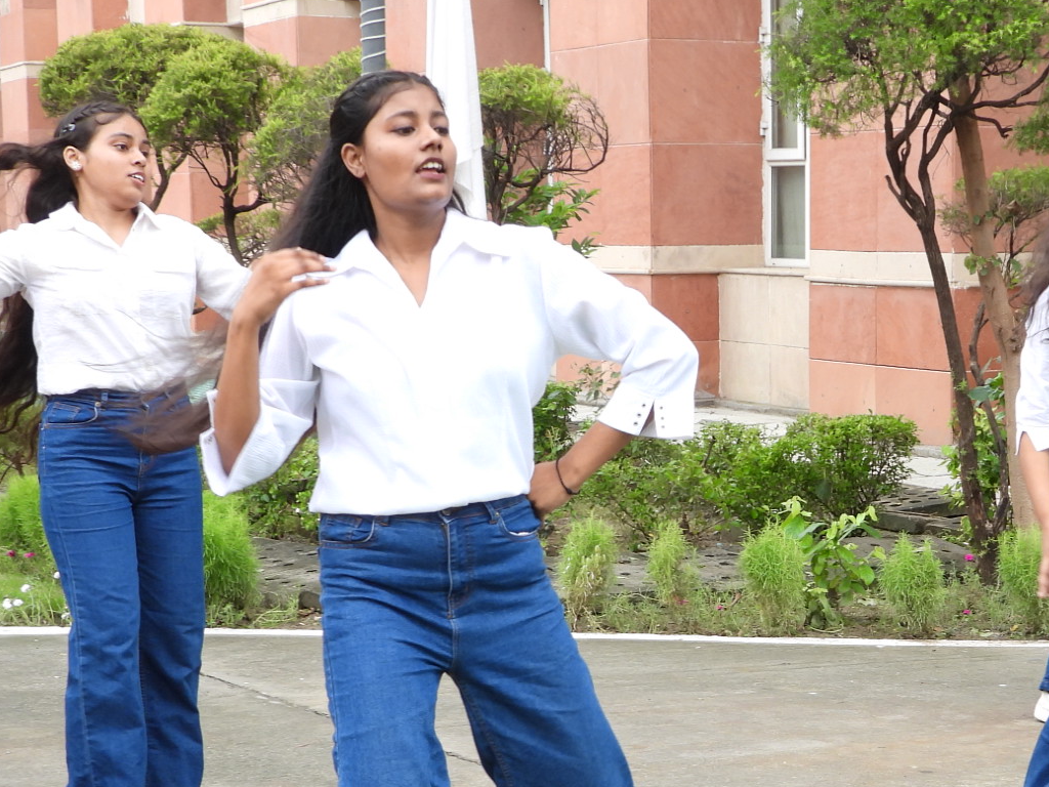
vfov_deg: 16.1
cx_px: 863
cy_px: 629
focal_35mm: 91
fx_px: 2758
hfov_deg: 21.2
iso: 100
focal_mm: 7.4
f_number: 3.2
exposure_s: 1/200
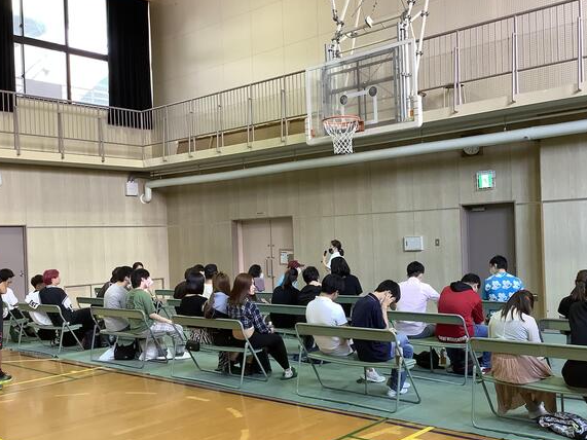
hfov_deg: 48.9
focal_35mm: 38
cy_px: 243
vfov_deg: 37.7
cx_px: 329
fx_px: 644
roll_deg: +1.8
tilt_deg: -1.4
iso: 125
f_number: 2.4
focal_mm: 3.3
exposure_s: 1/60
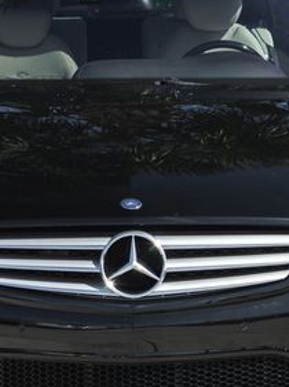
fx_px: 2019
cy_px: 192
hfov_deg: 8.2
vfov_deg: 10.9
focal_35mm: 181
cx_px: 130
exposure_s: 1/125
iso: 200
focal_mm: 45
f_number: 7.1
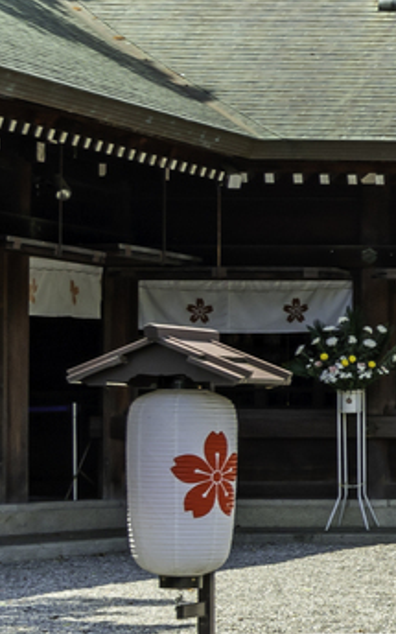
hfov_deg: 6.5
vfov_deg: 11.7
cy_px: 147
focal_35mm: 178
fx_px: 3074
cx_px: 1313
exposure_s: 1/200
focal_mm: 30
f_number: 8
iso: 160
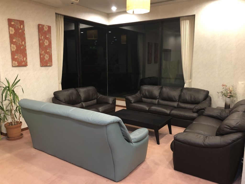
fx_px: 198
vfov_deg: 49.7
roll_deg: +1.1
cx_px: 122
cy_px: 92
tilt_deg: -7.5
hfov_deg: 63.4
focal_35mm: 28
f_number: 1.8
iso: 100
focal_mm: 3.99
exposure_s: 1/9
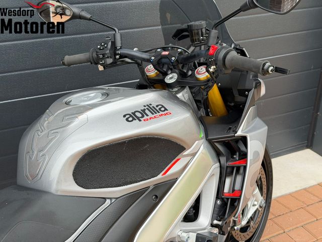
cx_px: 161
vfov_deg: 30.3
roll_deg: -1.4
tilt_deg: -25.6
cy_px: 121
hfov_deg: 39.7
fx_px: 446
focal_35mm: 48
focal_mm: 6.76
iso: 64
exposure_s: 1/885
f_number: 1.78
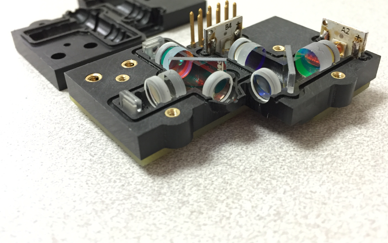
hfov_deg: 54.0
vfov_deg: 35.3
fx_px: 381
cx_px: 200
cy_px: 104
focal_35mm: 36
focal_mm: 4.15
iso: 125
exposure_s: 1/30
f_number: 2.2
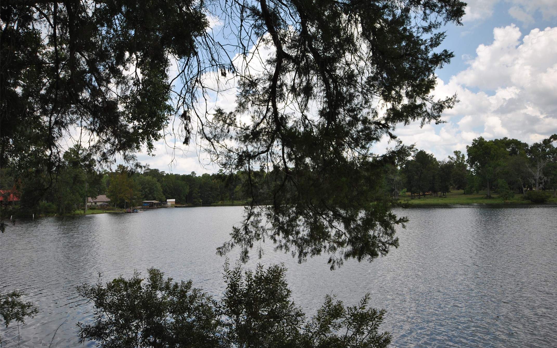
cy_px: 168
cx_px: 282
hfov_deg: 61.2
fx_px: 471
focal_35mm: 31
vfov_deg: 40.6
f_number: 8
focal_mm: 20
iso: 100
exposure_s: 1/250
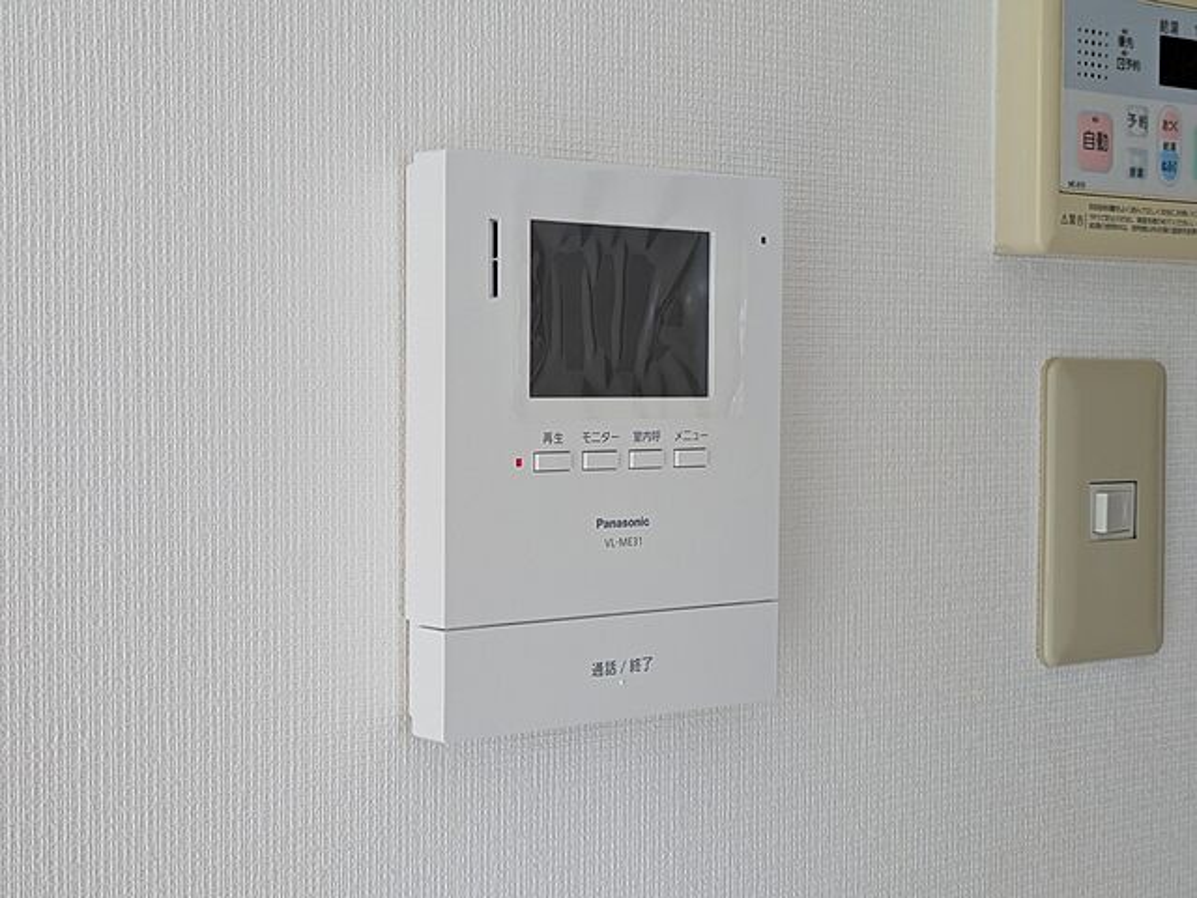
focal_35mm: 51
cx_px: 598
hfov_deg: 37.5
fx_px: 1764
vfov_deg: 28.6
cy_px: 449
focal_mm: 5.43
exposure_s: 1/120
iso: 66
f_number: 1.89
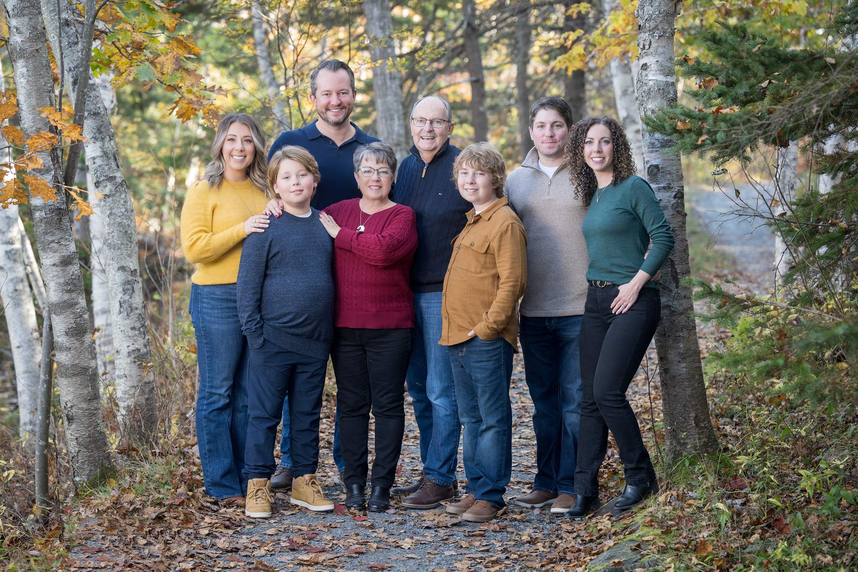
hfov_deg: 23.1
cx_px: 429
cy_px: 286
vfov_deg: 15.5
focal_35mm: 88
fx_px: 2097
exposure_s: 1/80
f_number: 3.5
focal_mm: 88
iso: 200
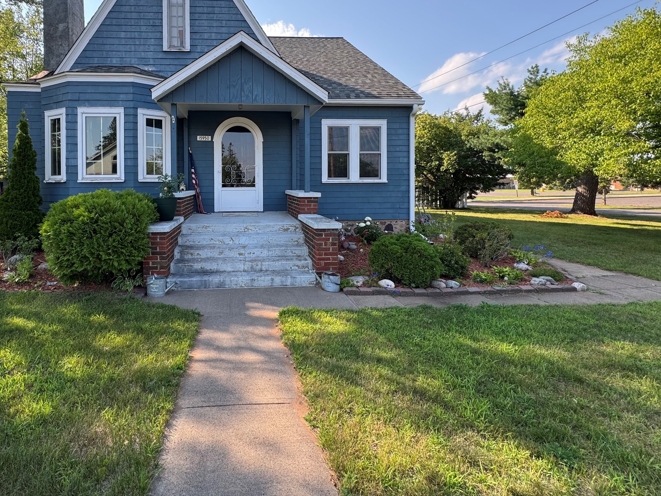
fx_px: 344
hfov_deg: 86.4
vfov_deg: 70.5
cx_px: 258
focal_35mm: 18
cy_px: 188
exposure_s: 1/295
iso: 40
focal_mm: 2.22
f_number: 2.2
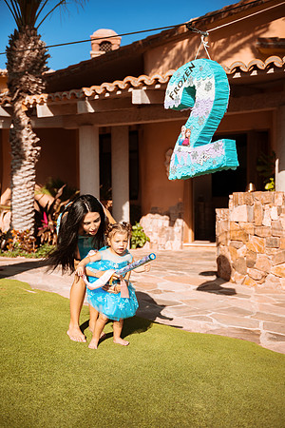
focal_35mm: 42
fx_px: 499
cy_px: 214
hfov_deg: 31.9
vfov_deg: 46.4
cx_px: 142
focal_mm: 42
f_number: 2.8
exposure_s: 1/5000
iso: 100
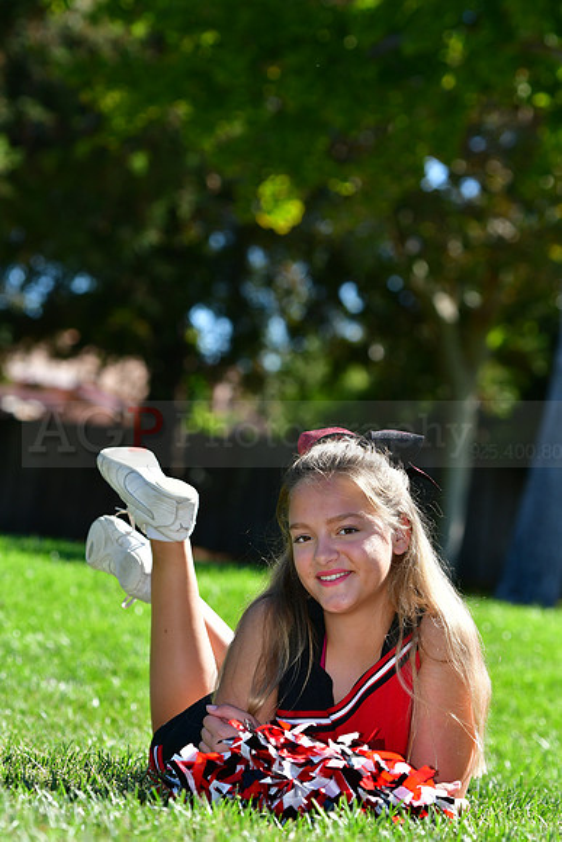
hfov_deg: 8.2
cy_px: 421
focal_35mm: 168
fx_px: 3931
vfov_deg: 12.2
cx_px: 281
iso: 400
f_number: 4.5
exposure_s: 1/1600
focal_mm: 112
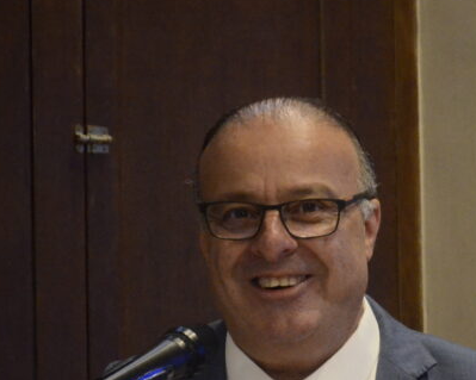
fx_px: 1930
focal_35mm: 137
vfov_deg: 11.2
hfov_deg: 14.1
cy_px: 310
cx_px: 280
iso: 5000
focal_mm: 38
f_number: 5
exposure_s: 1/125
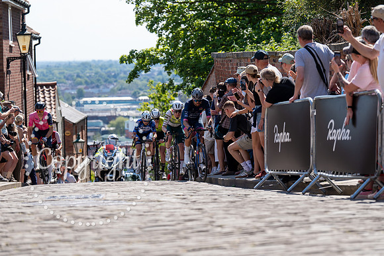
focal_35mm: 125
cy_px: 128
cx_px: 192
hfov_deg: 16.4
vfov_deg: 11.0
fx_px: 1334
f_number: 3.5
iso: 125
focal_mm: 125
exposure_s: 1/1000
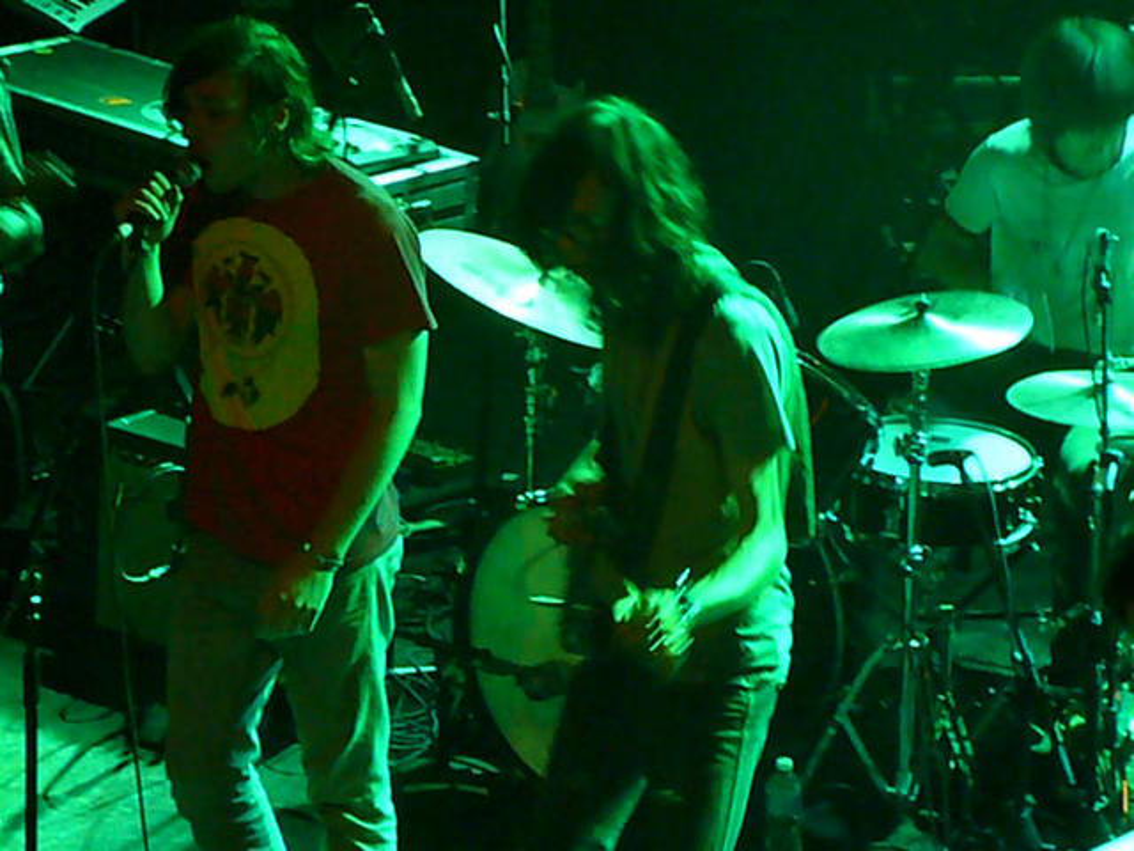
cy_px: 426
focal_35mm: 177
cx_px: 567
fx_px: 5798
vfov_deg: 8.4
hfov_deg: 11.2
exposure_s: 1/20
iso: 1600
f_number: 4
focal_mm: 26.3
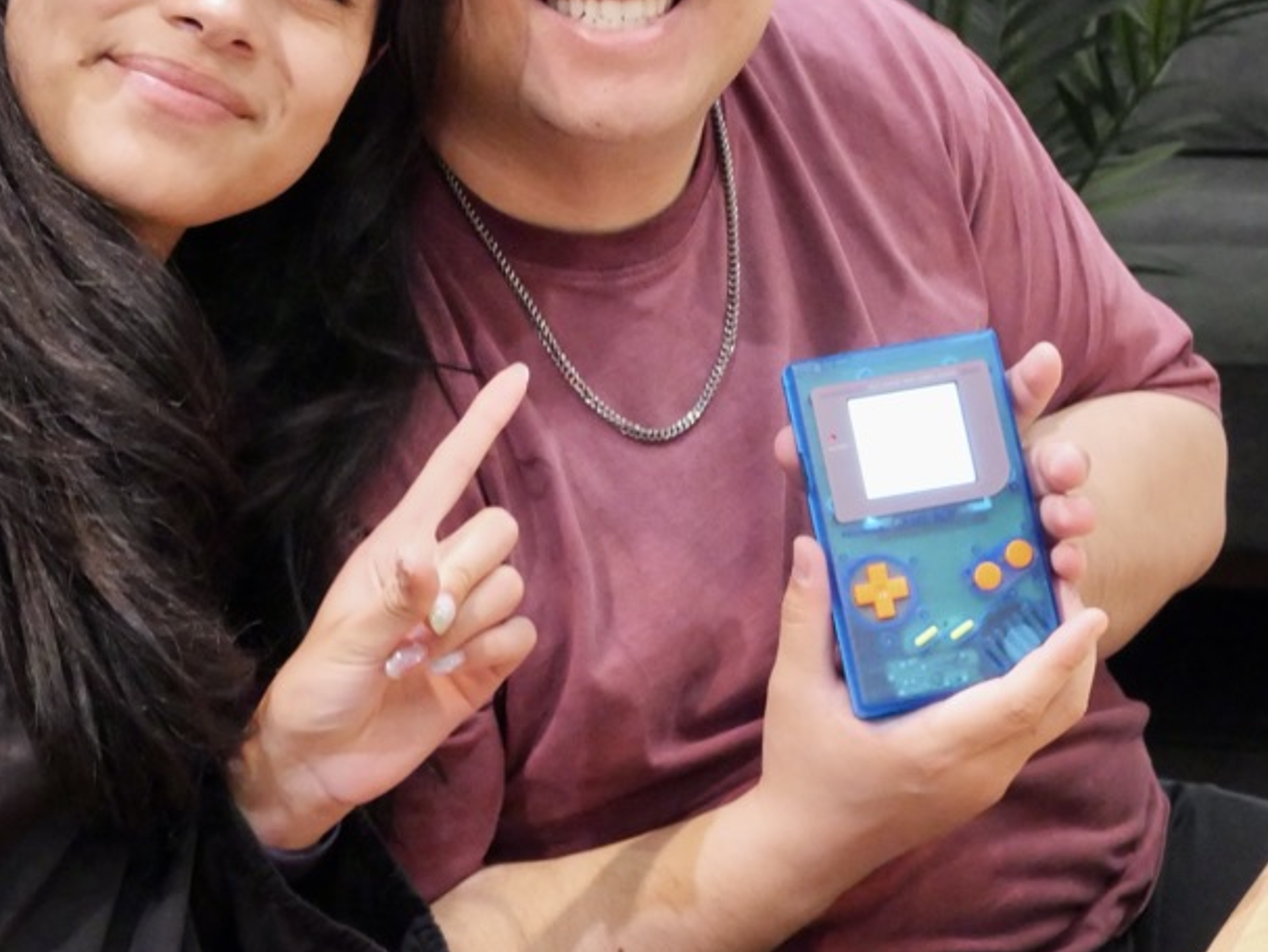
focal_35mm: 107
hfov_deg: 18.3
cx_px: 457
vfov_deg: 13.8
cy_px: 191
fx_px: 3922
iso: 3200
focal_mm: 25
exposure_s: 1/15
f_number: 5.2
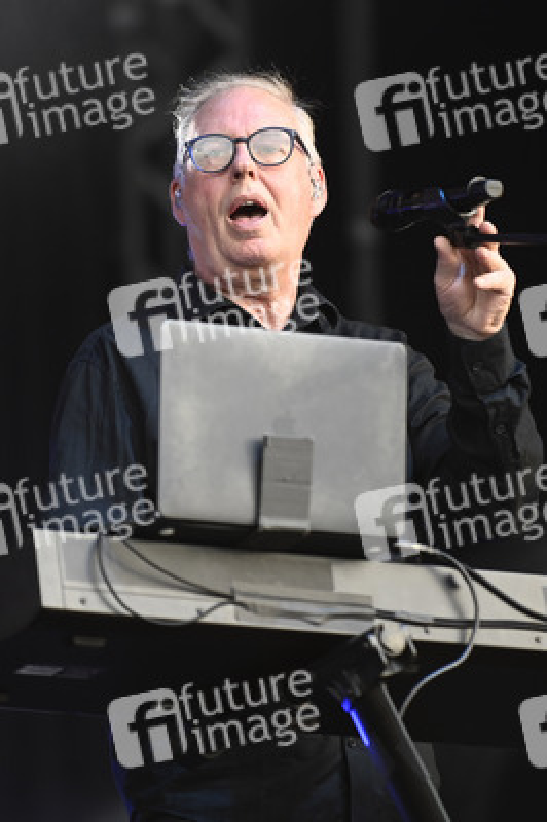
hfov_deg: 6.9
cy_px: 411
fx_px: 4566
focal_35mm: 200
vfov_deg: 10.3
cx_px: 274
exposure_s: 1/400
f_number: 3.2
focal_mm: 200
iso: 320
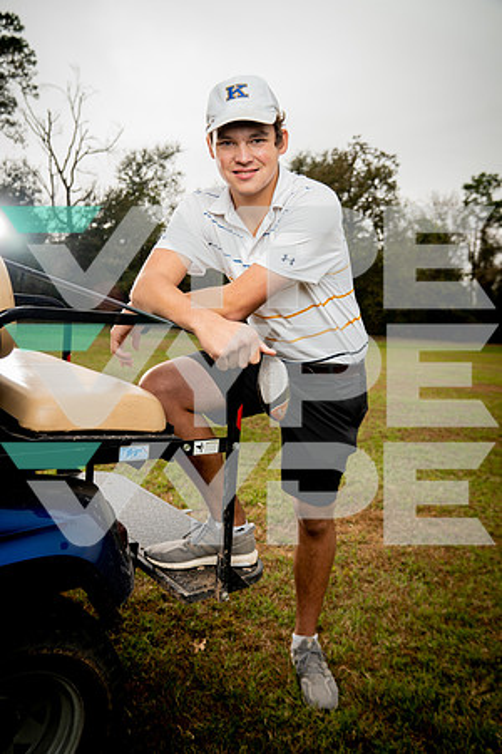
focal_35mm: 28
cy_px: 377
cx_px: 251
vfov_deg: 65.5
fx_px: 586
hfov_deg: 46.4
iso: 200
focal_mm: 28
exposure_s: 1/250
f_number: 4.5
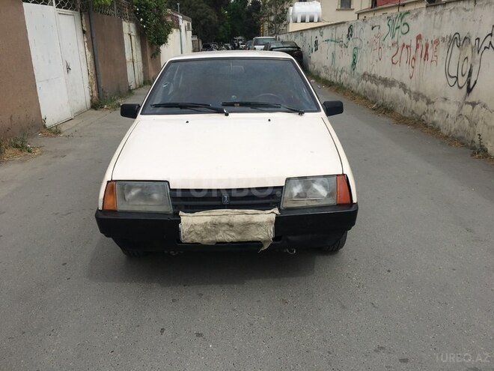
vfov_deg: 48.2
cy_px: 186
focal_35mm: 29
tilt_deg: -19.3
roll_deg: +0.2
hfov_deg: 61.7
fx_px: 414
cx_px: 247
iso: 25
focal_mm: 4.15
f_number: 2.2
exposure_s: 1/1876
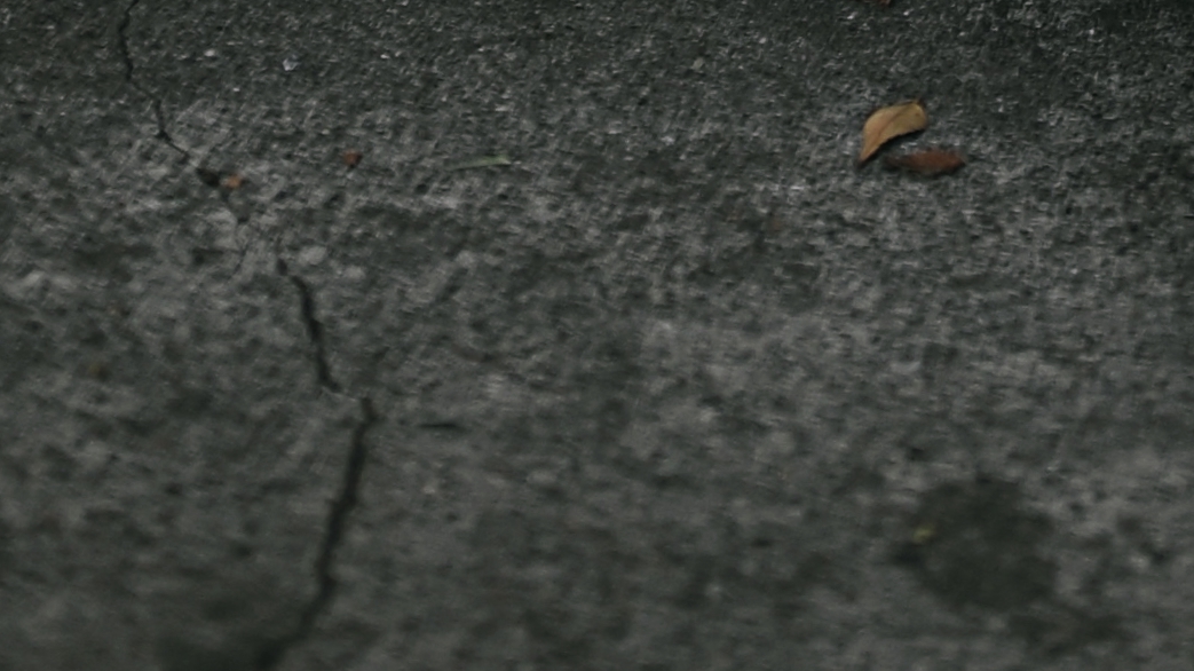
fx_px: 6045
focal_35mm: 191
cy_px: -2219
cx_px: 1686
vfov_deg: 5.4
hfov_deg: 10.9
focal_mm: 35
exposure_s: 1/160
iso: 100
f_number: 1.8
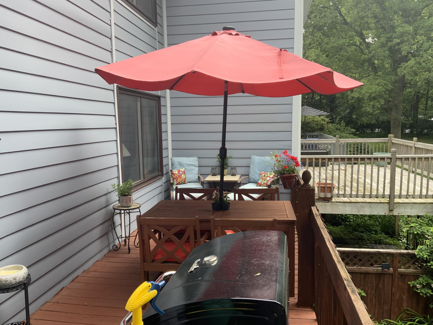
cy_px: 162
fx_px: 363
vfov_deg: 48.2
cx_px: 216
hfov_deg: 61.7
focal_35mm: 29
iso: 16
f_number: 1.8
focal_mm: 3
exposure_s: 1/149
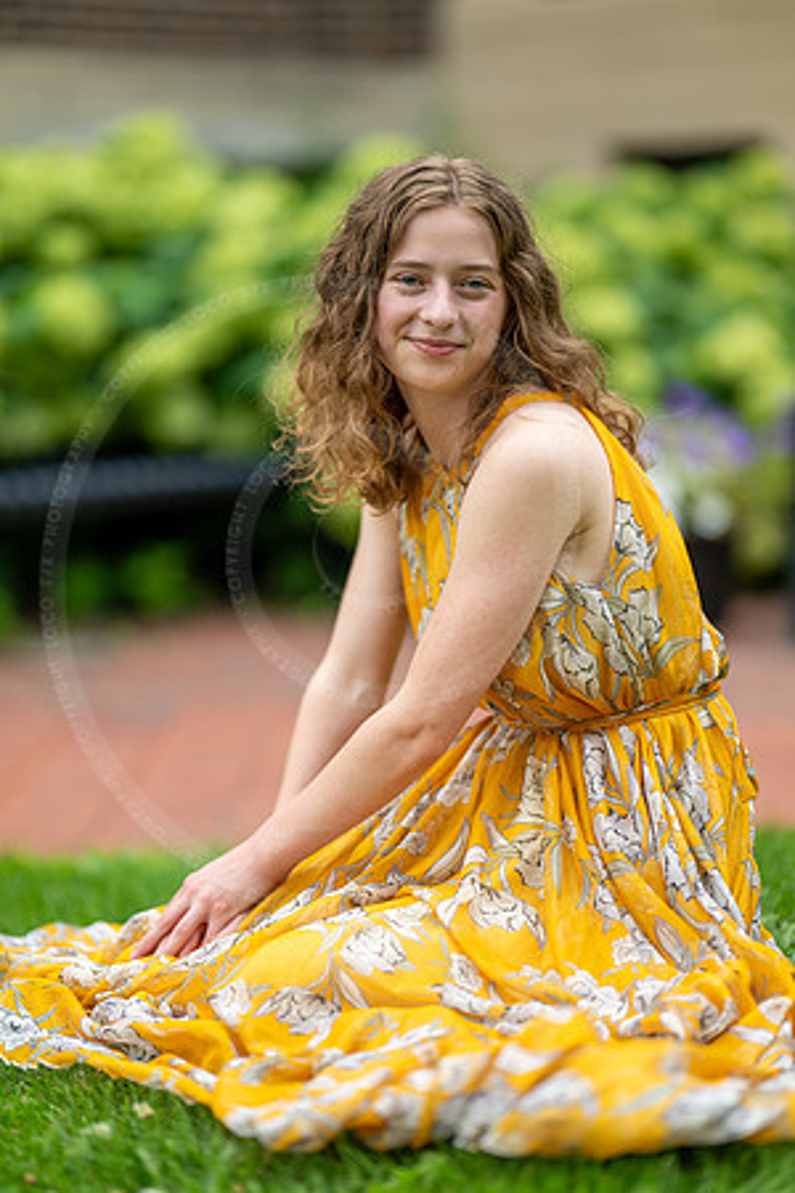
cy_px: 596
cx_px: 398
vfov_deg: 23.9
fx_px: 2815
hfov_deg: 16.1
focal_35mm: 85
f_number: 1.2
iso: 80
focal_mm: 85
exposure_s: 1/800
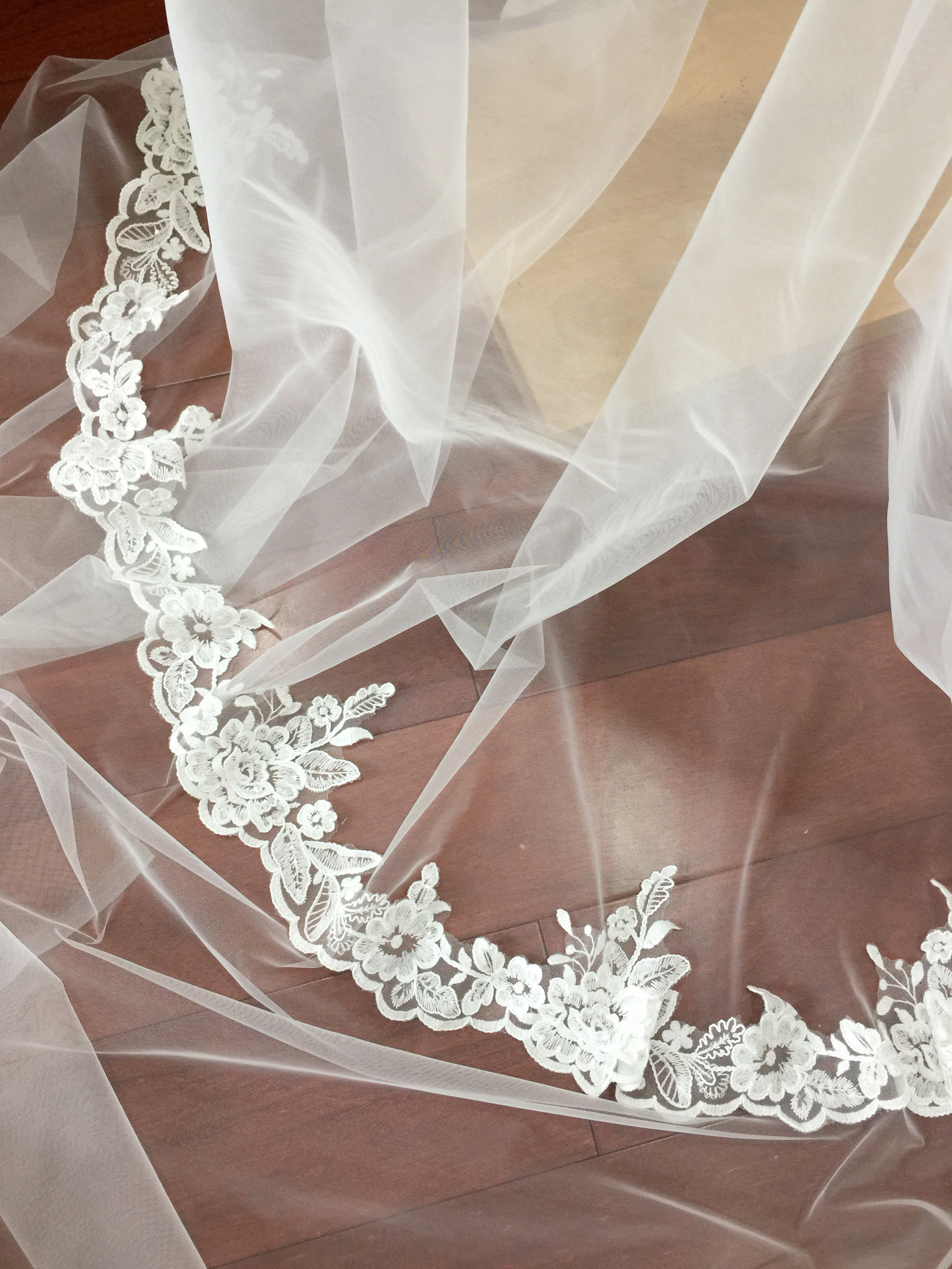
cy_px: 634
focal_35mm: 29
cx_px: 476
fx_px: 1063
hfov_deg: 48.2
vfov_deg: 61.7
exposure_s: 1/17
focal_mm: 4.15
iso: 50
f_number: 2.2
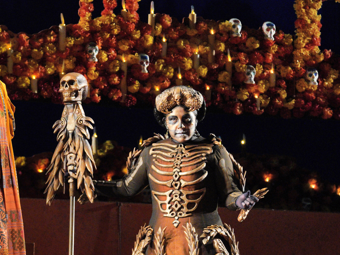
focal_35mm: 303
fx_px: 2976
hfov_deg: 6.5
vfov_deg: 4.9
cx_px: 79
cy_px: 167
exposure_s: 1/100
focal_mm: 156
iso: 4000
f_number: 7.1
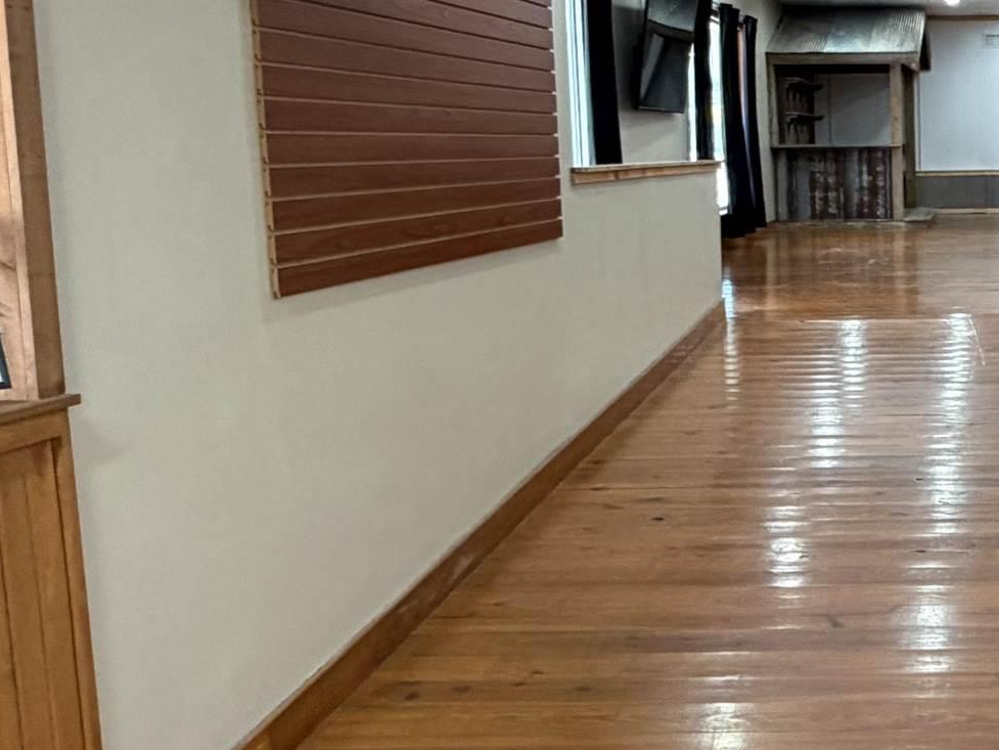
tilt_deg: -3.8
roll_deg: +1.2
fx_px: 1270
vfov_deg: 32.7
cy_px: 278
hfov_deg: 38.0
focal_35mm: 44
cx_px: 1007
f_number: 2.2
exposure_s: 1/60
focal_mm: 2.22
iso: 250
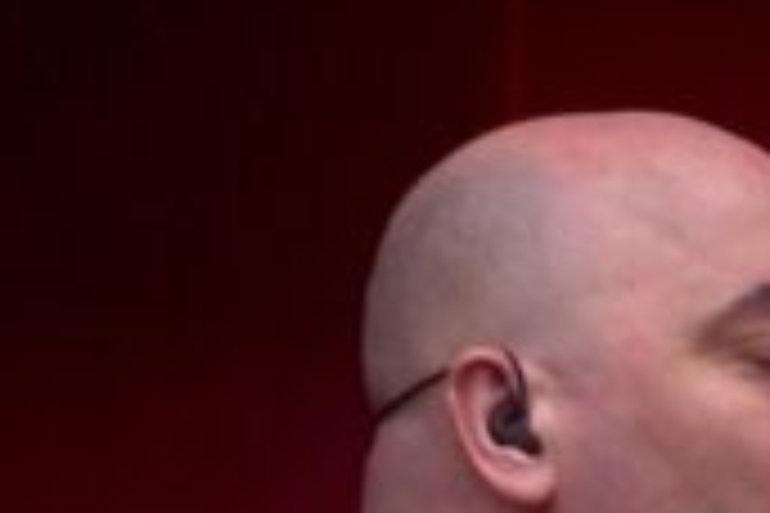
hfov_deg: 2.2
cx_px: 815
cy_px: 986
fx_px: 19911
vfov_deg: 1.5
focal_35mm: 931
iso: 125
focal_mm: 138
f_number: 5.6
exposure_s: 1/250
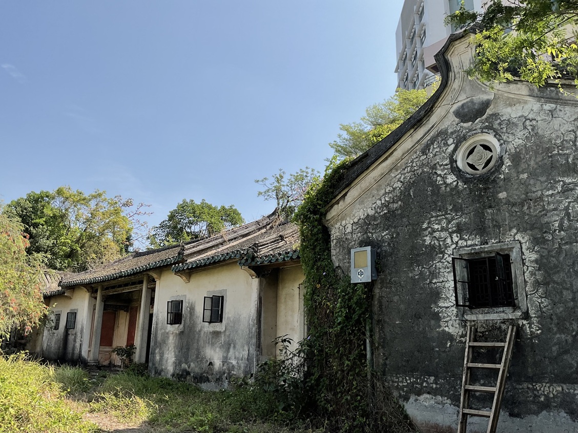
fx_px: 484
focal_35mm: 29
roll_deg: +0.2
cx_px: 289
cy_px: 216
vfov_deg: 48.2
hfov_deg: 61.7
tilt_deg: +13.9
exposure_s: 1/1451
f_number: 1.8
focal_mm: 3
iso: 16
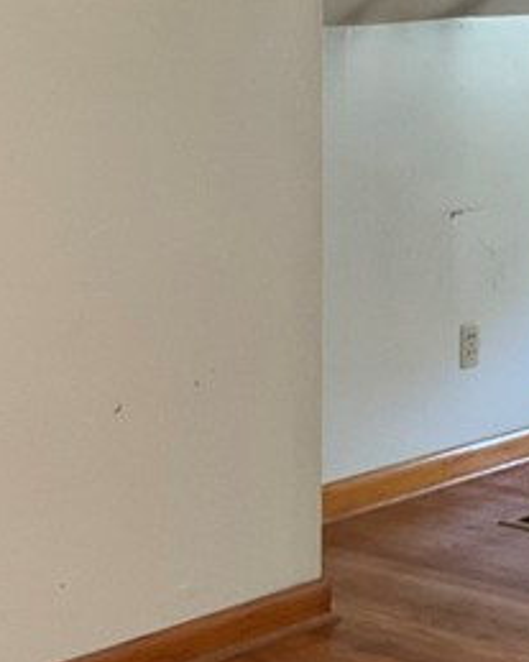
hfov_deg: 13.2
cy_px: 135
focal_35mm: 112
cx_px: 726
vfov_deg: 17.0
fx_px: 2193
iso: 160
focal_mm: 3
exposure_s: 1/60
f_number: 1.8
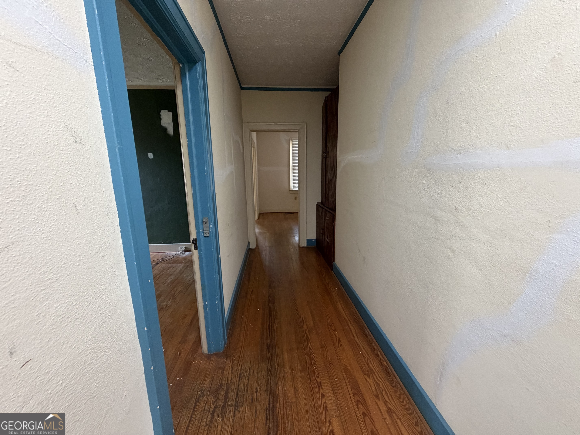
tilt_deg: -11.8
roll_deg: +0.6
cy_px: 218
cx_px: 290
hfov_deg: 102.1
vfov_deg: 85.7
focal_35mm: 14
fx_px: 235
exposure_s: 1/60
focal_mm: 2.22
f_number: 2.2
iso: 400
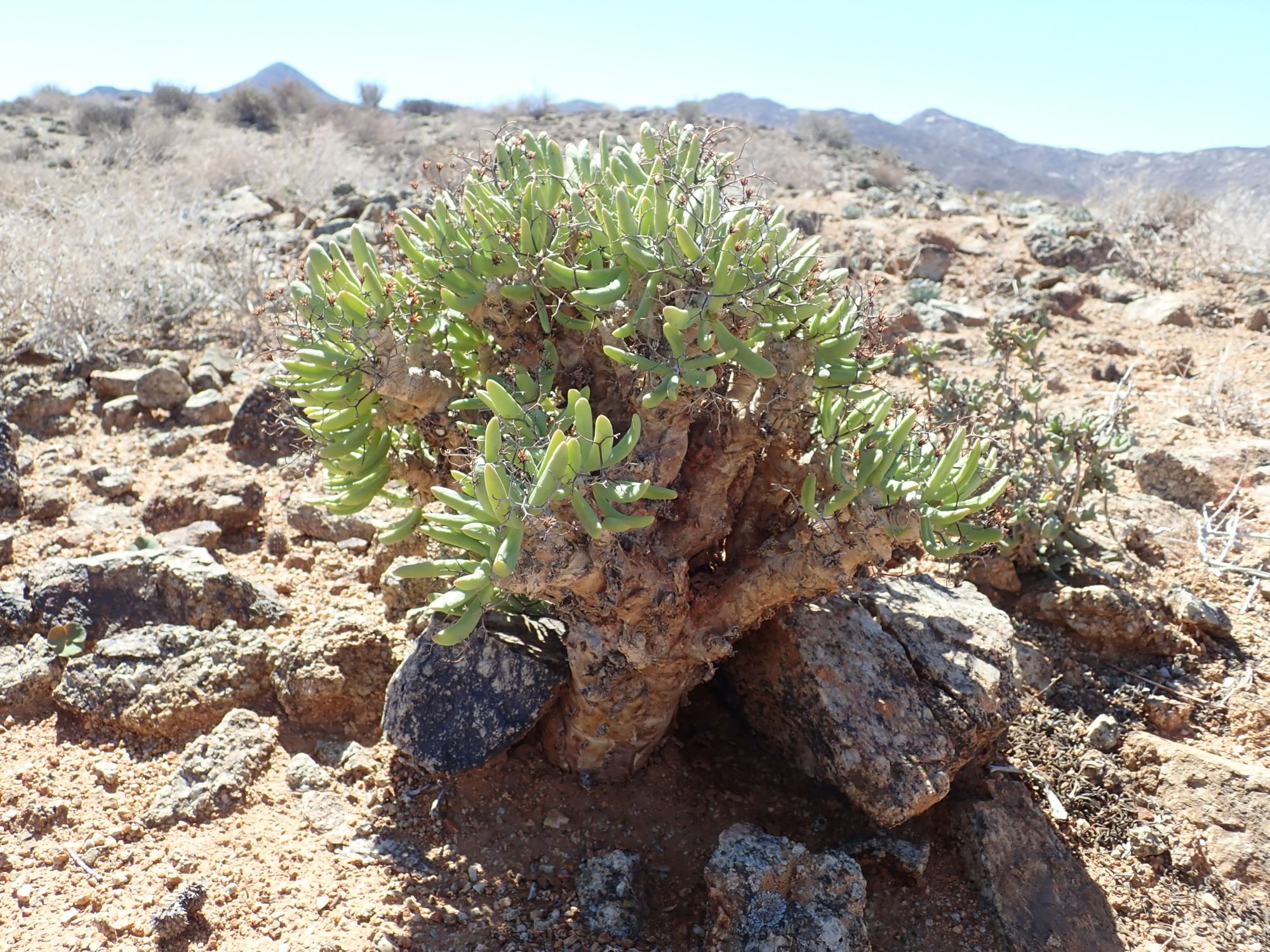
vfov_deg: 46.8
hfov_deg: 60.0
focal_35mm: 30
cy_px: 476
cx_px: 635
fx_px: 1101
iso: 100
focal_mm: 5.5
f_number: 3.2
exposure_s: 1/400
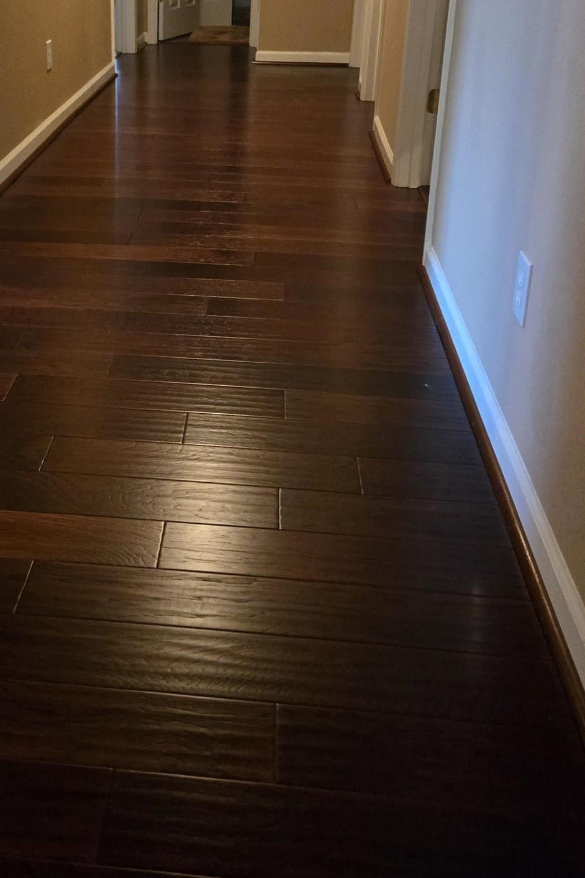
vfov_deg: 47.7
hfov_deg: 33.7
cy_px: 222
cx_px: 169
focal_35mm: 39
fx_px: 951
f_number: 1.8
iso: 2000
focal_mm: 5.4
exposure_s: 1/60
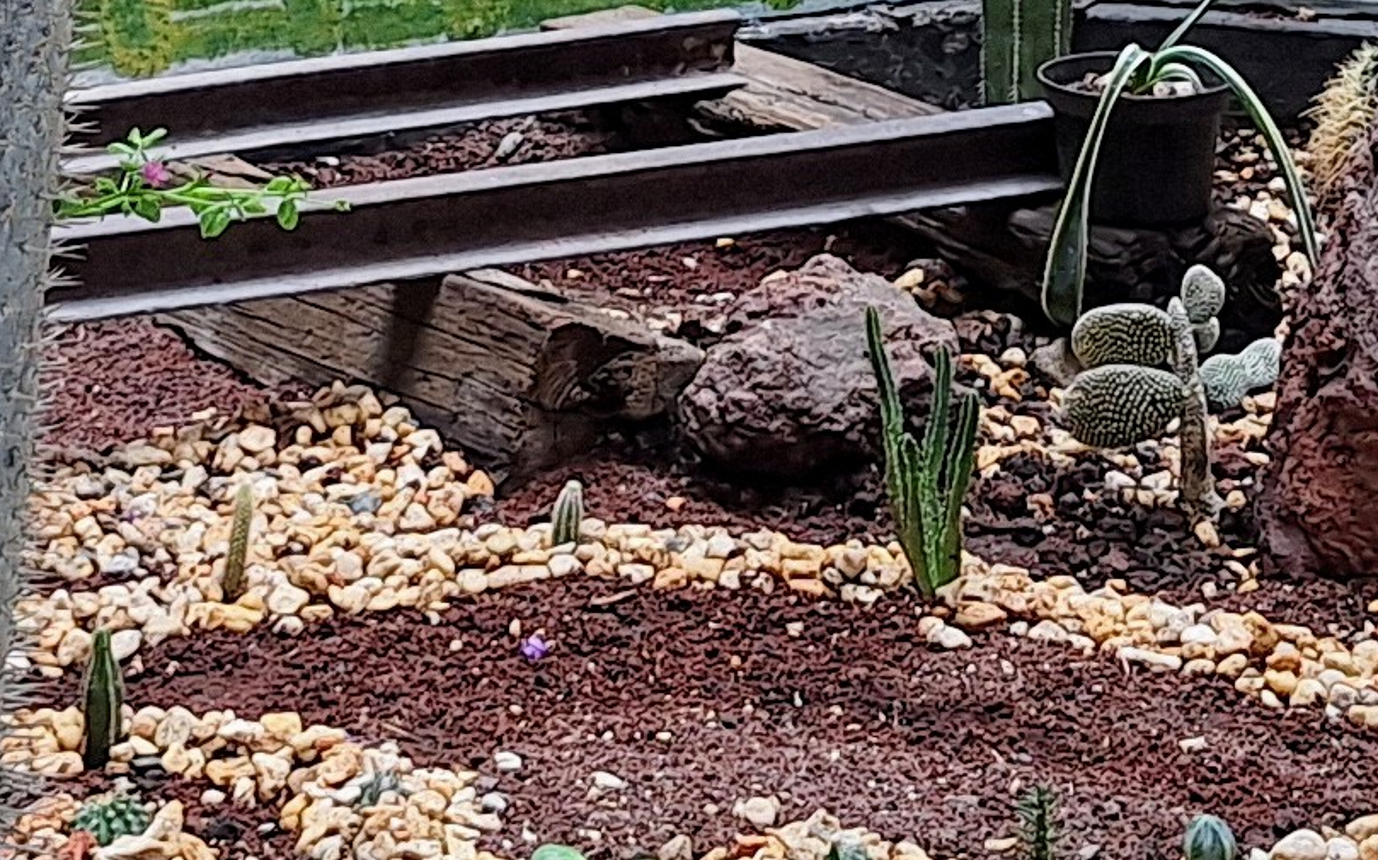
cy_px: -976
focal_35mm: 123
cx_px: 378
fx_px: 4618
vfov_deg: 9.8
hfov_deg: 16.9
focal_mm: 5.54
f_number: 1.8
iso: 40
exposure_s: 1/120
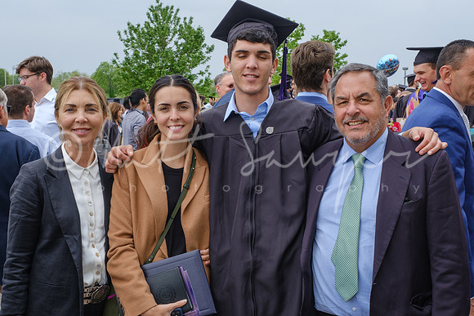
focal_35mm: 50
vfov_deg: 27.1
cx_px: 220
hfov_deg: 39.8
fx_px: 655
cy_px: 176
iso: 200
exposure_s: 1/125
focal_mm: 26.6
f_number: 8
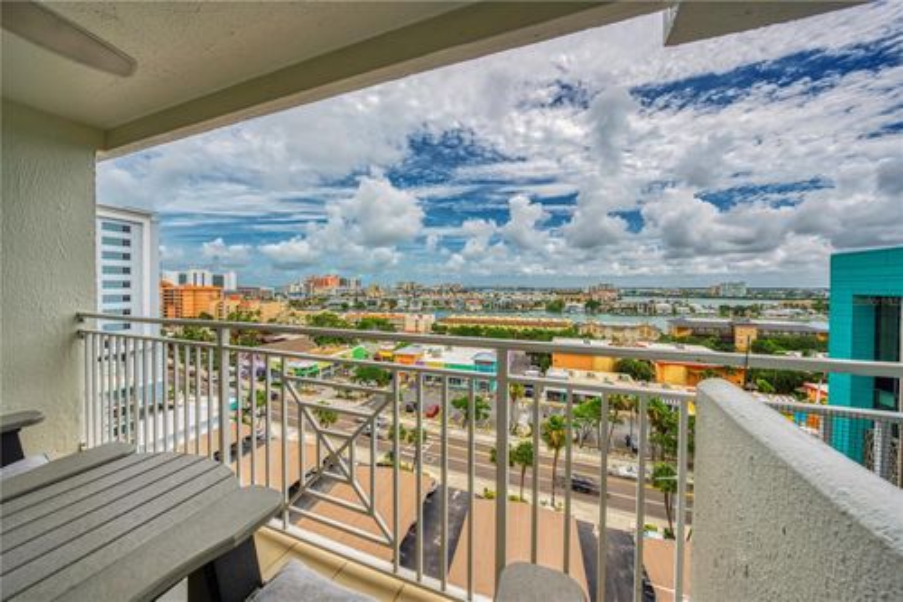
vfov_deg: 90.0
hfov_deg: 112.6
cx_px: 452
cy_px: 301
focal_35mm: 12
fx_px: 301
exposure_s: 1/200
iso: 100
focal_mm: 12
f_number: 11
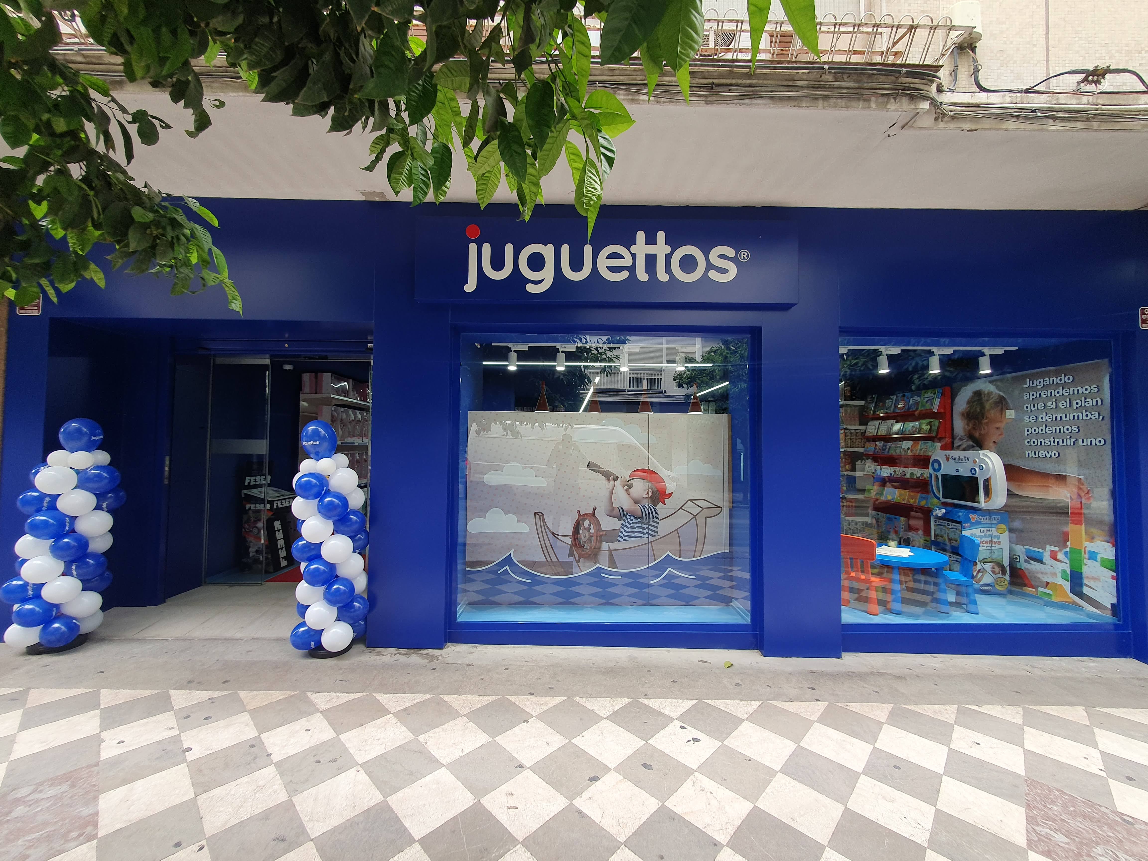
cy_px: 430
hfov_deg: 106.2
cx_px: 574
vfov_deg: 89.9
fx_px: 431
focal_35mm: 13
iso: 50
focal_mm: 1.8
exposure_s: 1/100
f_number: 2.2
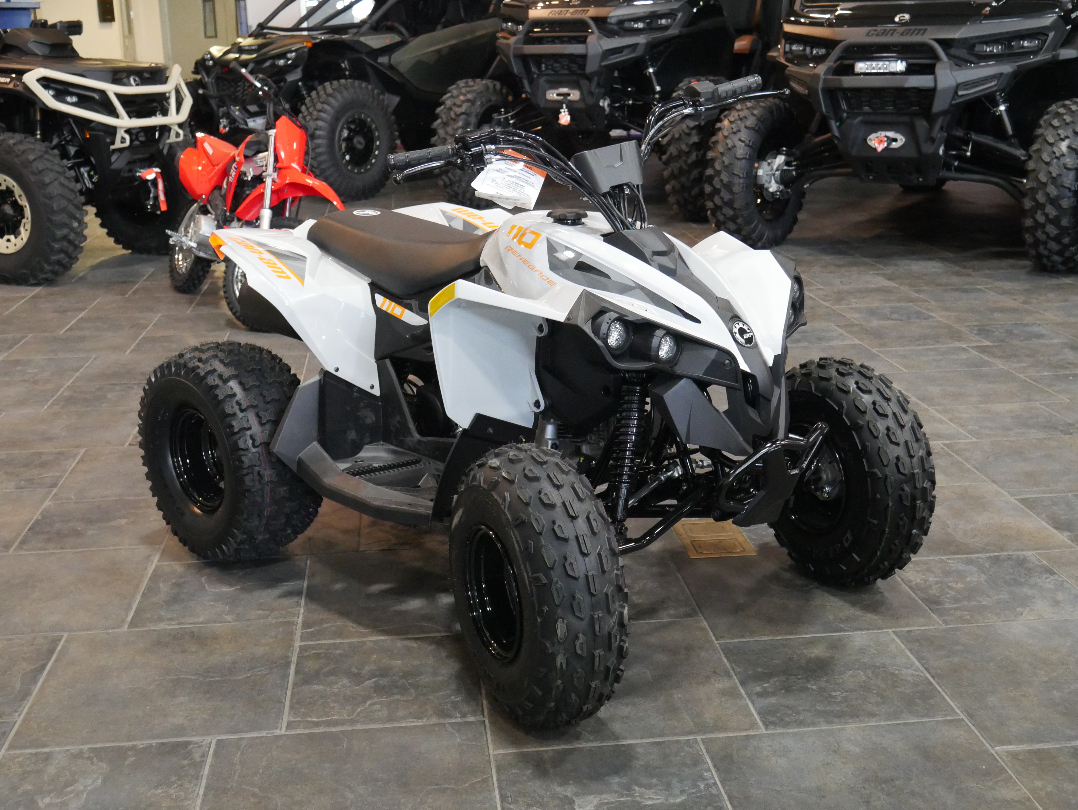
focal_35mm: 42
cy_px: 405
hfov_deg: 44.8
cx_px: 539
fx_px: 1308
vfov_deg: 34.4
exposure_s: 1/60
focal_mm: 21
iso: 3200
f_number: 4.6
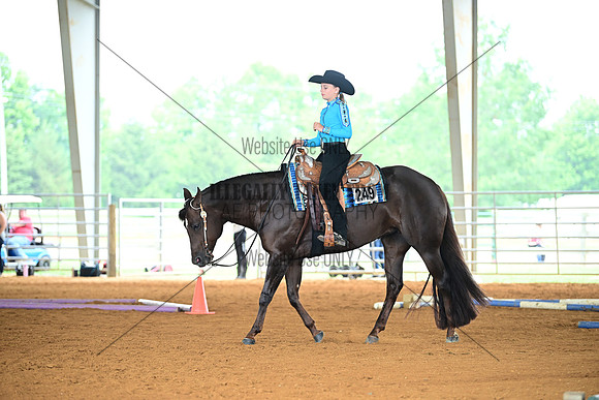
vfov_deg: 10.2
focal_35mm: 135
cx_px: 300
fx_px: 2247
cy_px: 200
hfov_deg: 15.2
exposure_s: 1/389
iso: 500
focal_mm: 135
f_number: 3.2
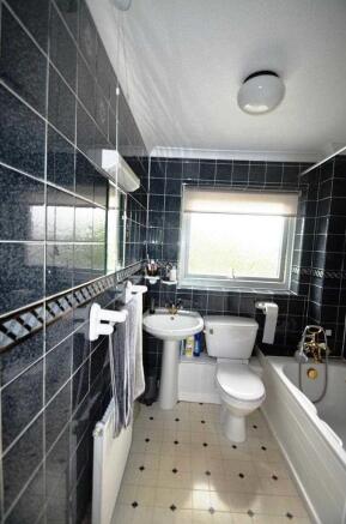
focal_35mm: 15
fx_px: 217
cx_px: 173
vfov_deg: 100.5
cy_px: 262
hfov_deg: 77.0
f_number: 3.5
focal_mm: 10
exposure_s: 1/125
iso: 400
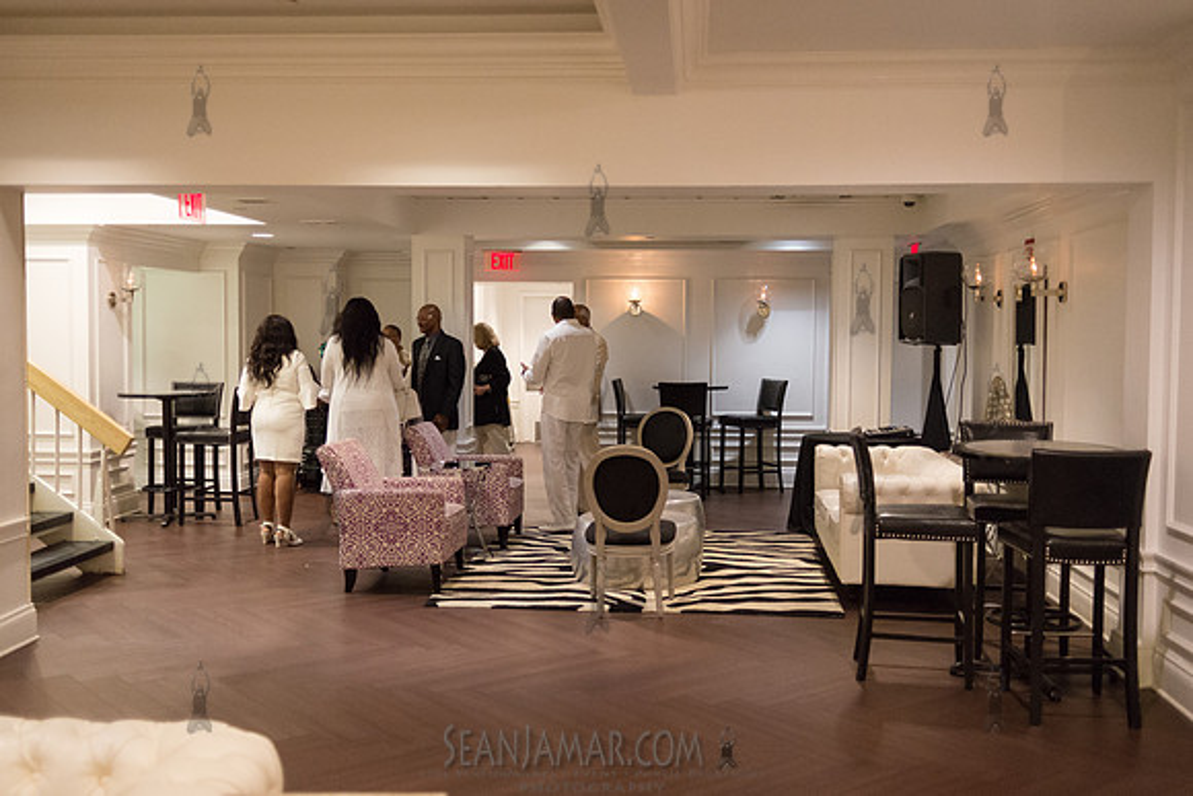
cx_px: 596
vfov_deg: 35.9
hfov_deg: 51.8
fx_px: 1229
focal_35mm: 37
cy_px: 398
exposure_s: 1/160
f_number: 2
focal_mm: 35
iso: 4000
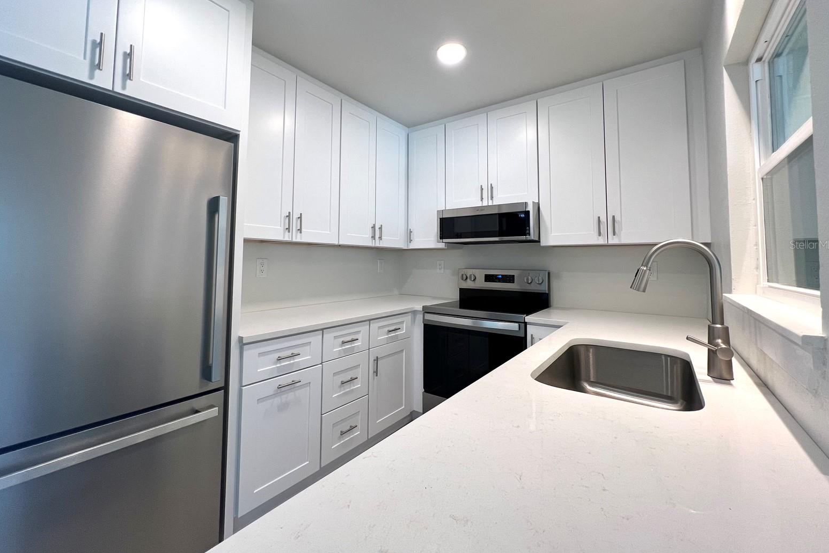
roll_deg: +0.0
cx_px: 411
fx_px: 322
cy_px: 244
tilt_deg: +3.1
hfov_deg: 104.3
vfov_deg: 80.9
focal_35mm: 14
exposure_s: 1/120
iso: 125
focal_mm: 1.57
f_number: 1.8
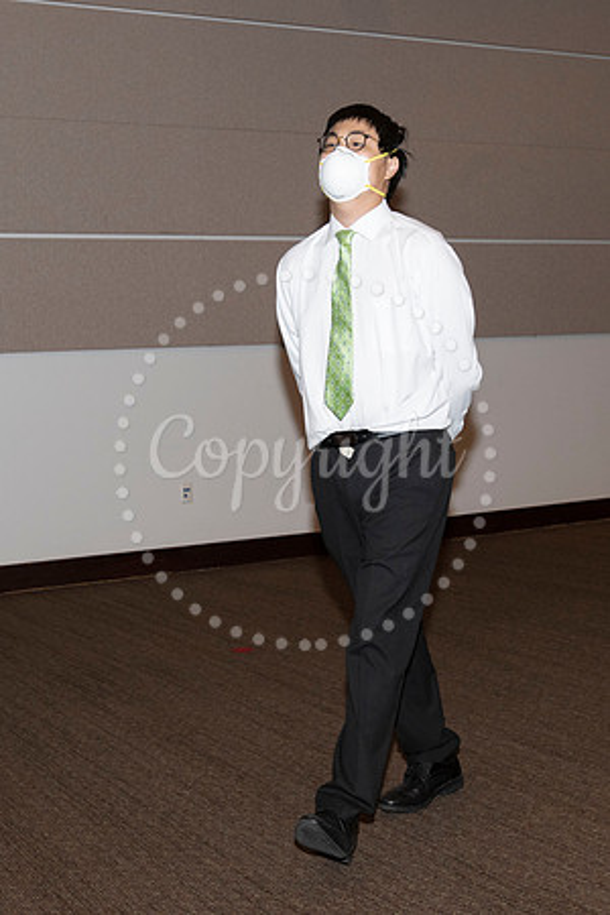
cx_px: 264
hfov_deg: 25.7
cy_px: 458
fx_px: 1334
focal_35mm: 53
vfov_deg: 37.9
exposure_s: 1/200
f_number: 5.6
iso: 1250
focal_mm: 35
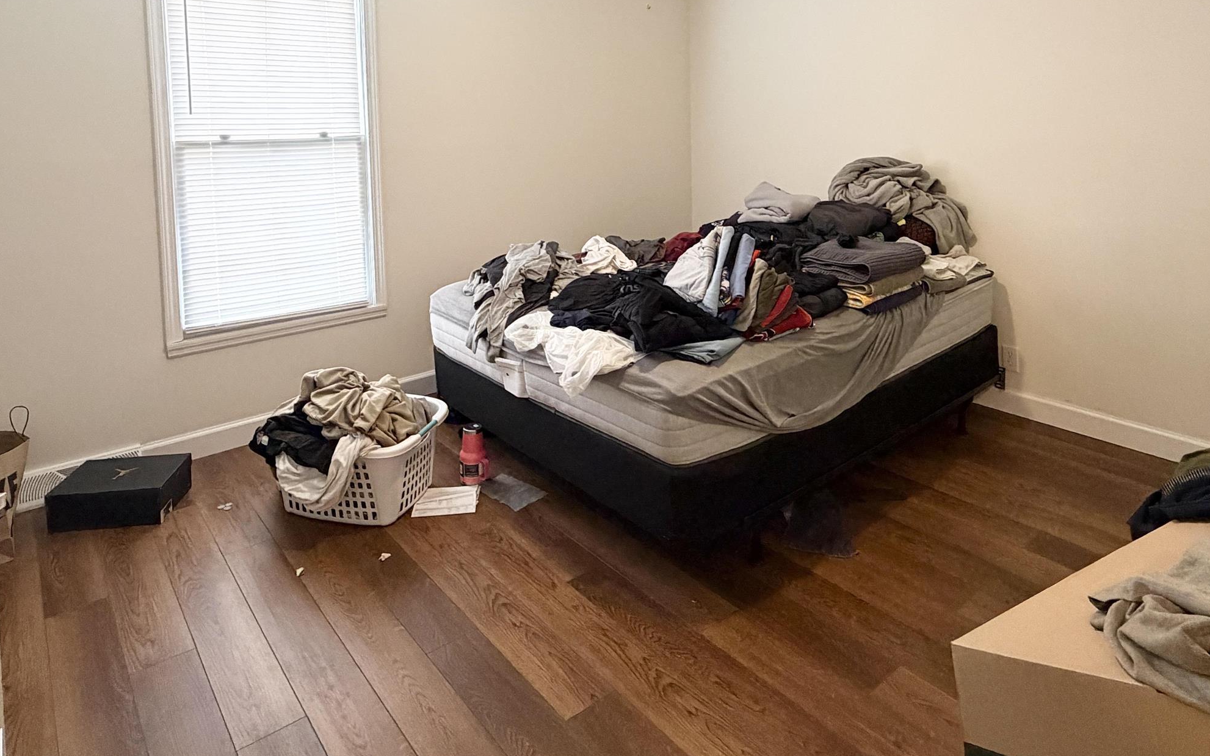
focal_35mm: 23
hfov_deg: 77.1
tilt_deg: -3.0
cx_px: 622
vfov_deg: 50.0
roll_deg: +1.9
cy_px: 158
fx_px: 759
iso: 400
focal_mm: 2.22
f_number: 2.2
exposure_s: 1/60
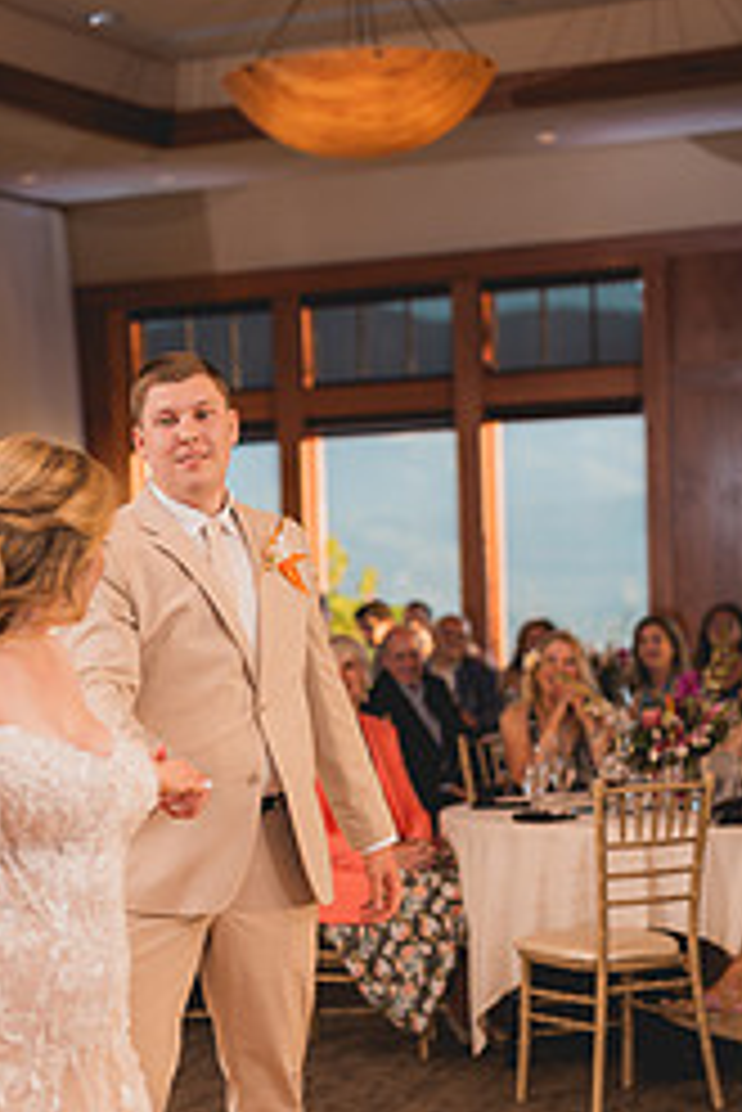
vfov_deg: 22.2
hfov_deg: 14.9
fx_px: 2809
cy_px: 833
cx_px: 130
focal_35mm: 91
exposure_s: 1/250
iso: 125
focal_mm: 50
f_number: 1.8
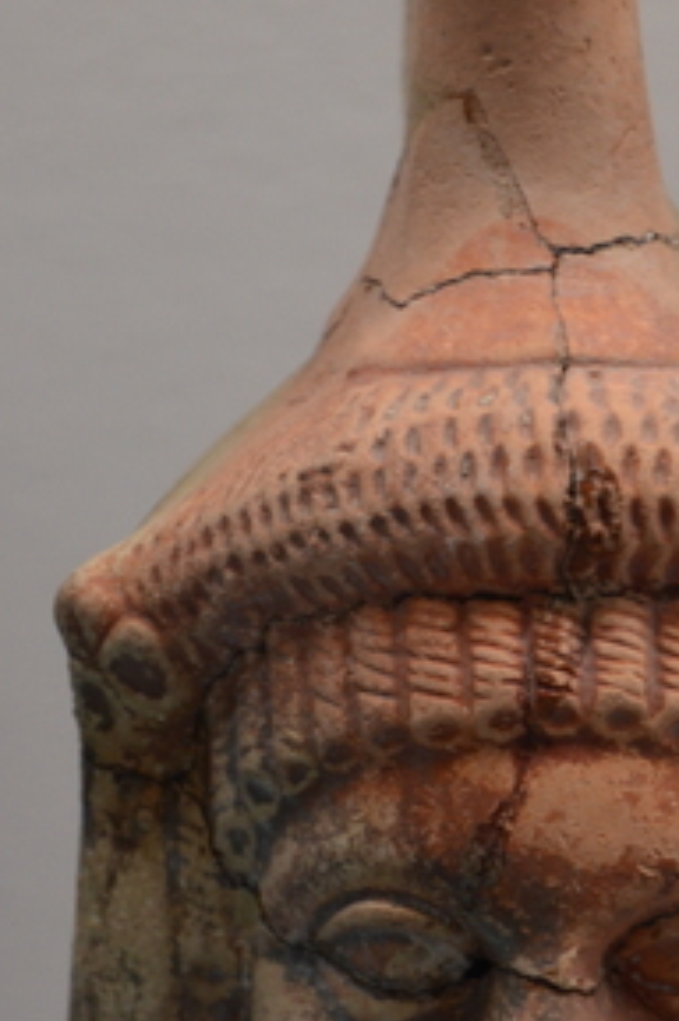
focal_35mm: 296
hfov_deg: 4.6
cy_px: 770
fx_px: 8394
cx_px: 555
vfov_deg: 7.0
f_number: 5.6
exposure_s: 1/80
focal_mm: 86
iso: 1000
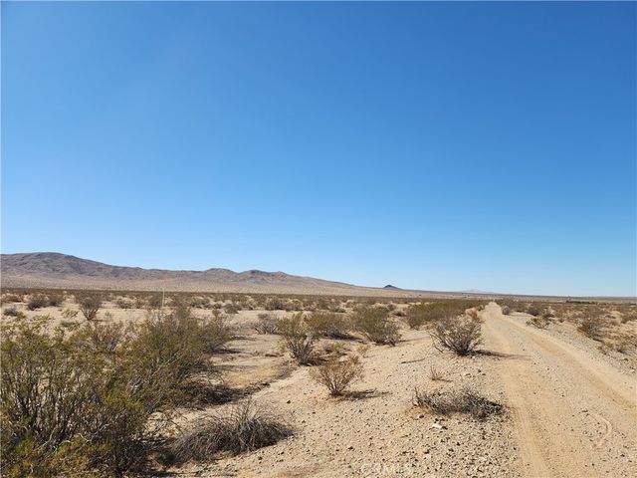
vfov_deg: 58.9
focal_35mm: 23
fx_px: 423
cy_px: 239
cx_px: 318
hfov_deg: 73.9
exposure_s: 1/1941
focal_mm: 5.4
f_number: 1.8
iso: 20
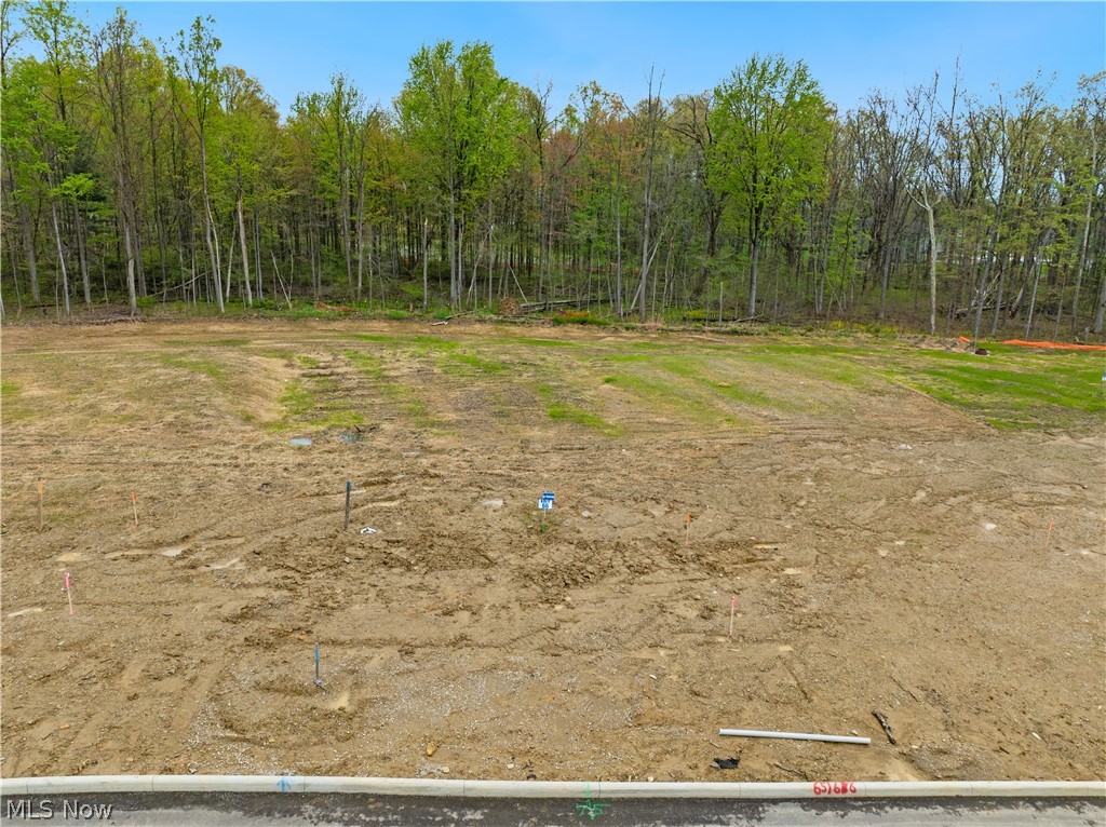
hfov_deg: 71.6
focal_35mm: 24
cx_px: 553
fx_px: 766
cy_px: 414
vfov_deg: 56.7
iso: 170
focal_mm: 12.29
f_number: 2.8
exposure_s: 1/400
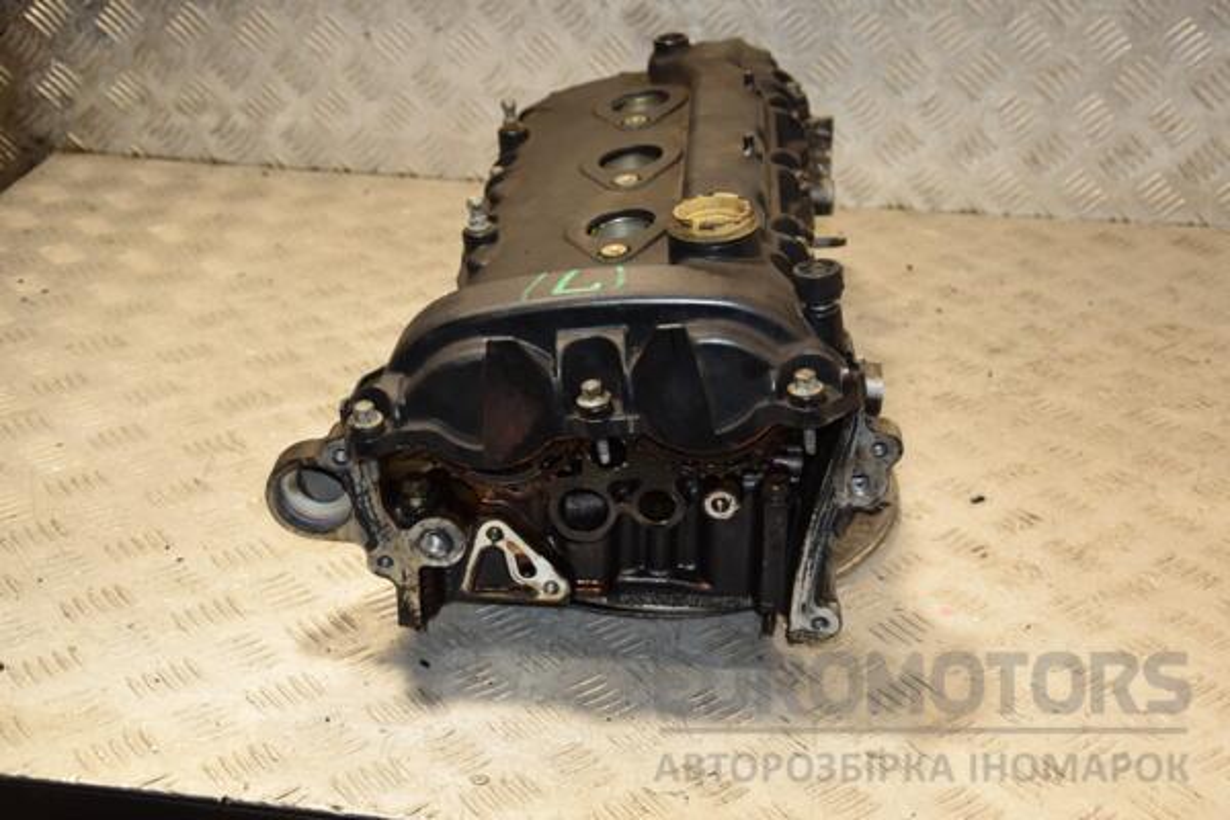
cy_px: 410
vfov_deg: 25.8
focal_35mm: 52
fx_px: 1794
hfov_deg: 37.9
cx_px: 615
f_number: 5
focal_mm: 35
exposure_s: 1/160
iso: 800
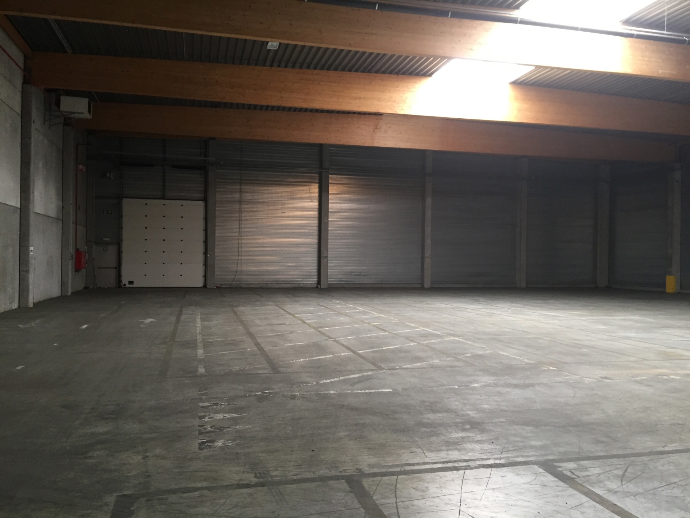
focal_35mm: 29
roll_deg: -1.4
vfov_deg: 48.2
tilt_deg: -0.5
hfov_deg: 61.7
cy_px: 259
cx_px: 345
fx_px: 578
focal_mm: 4.15
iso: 64
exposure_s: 1/33
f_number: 2.2
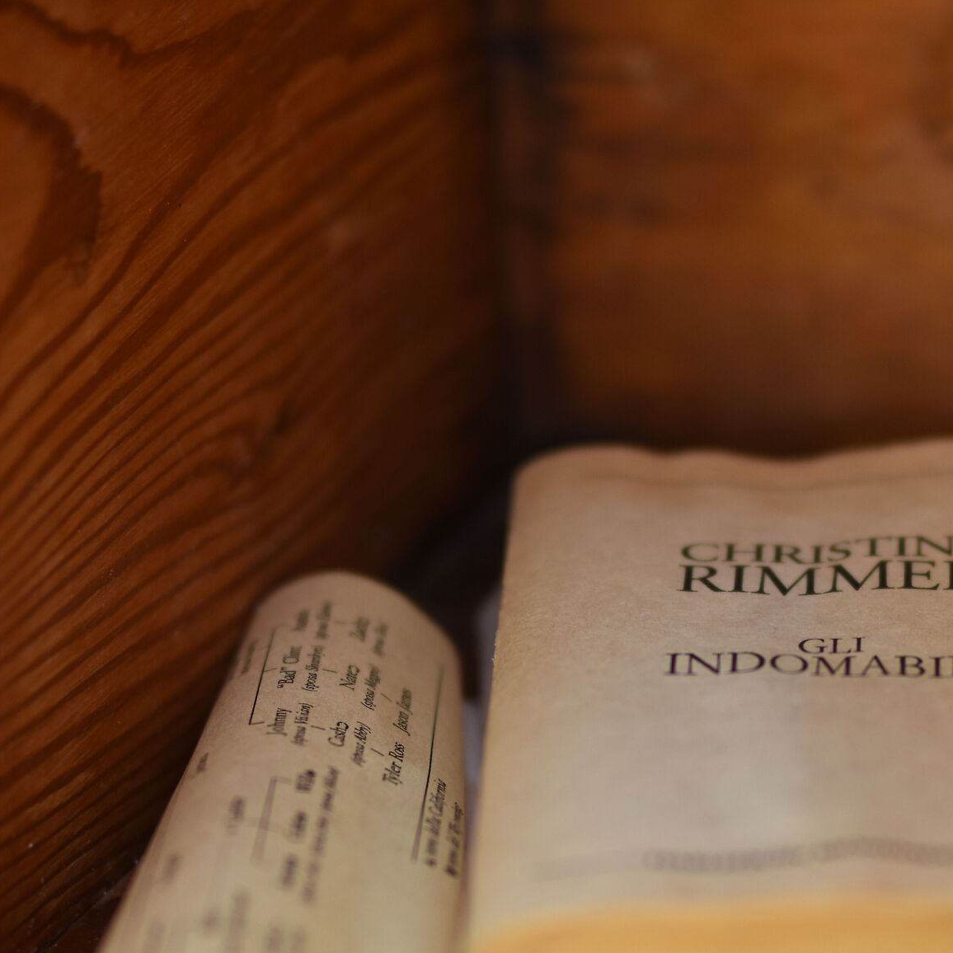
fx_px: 7004
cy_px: 605
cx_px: 783
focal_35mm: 225
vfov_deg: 7.8
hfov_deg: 7.8
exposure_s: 1/4000
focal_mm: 85
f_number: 1.4
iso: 250
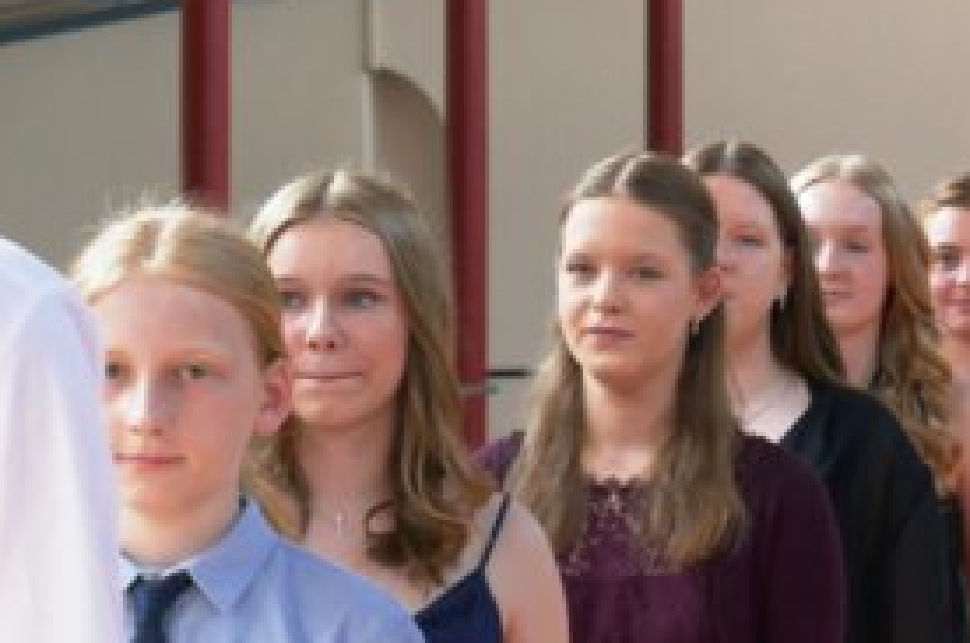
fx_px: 6240
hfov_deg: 8.9
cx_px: 671
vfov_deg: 5.9
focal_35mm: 232
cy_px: 369
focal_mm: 58.3
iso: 1000
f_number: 5.9
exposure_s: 1/100
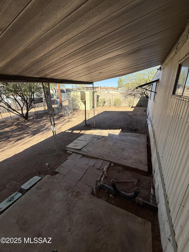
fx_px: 102
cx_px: 94
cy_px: 126
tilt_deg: -20.0
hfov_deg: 85.7
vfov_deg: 102.1
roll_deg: +0.2
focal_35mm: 14
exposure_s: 1/809
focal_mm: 2.22
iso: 50
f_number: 2.2
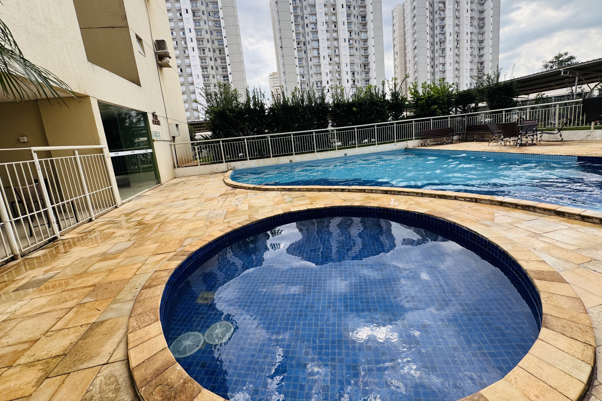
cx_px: 303
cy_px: 179
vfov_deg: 77.1
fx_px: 251
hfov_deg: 100.4
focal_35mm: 15
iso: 40
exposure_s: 1/379
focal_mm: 2.22
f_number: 2.2
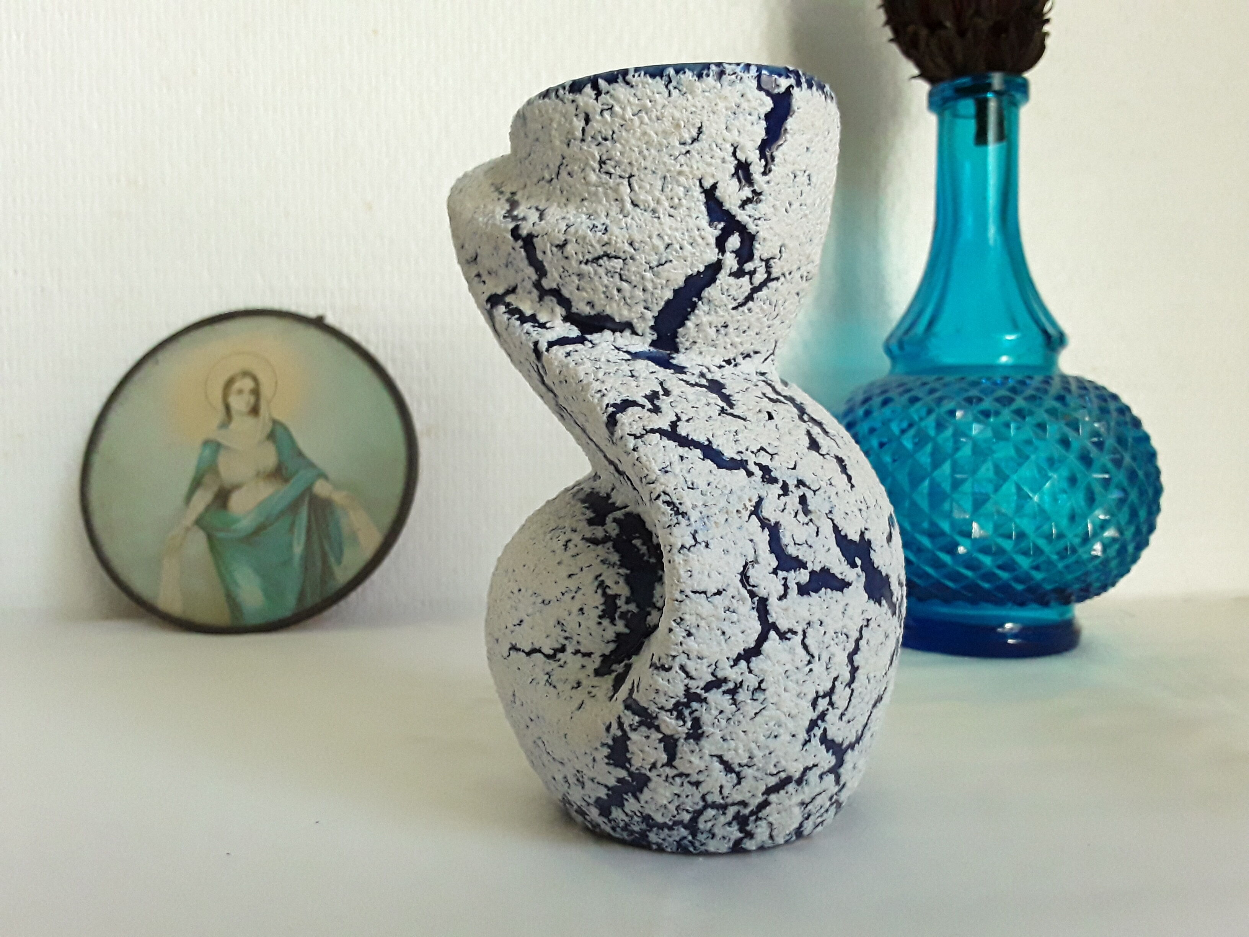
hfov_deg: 65.3
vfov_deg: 51.4
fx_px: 974
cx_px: 624
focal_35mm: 27
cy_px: 468
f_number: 1.9
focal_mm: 2.91
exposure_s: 1/166
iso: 400
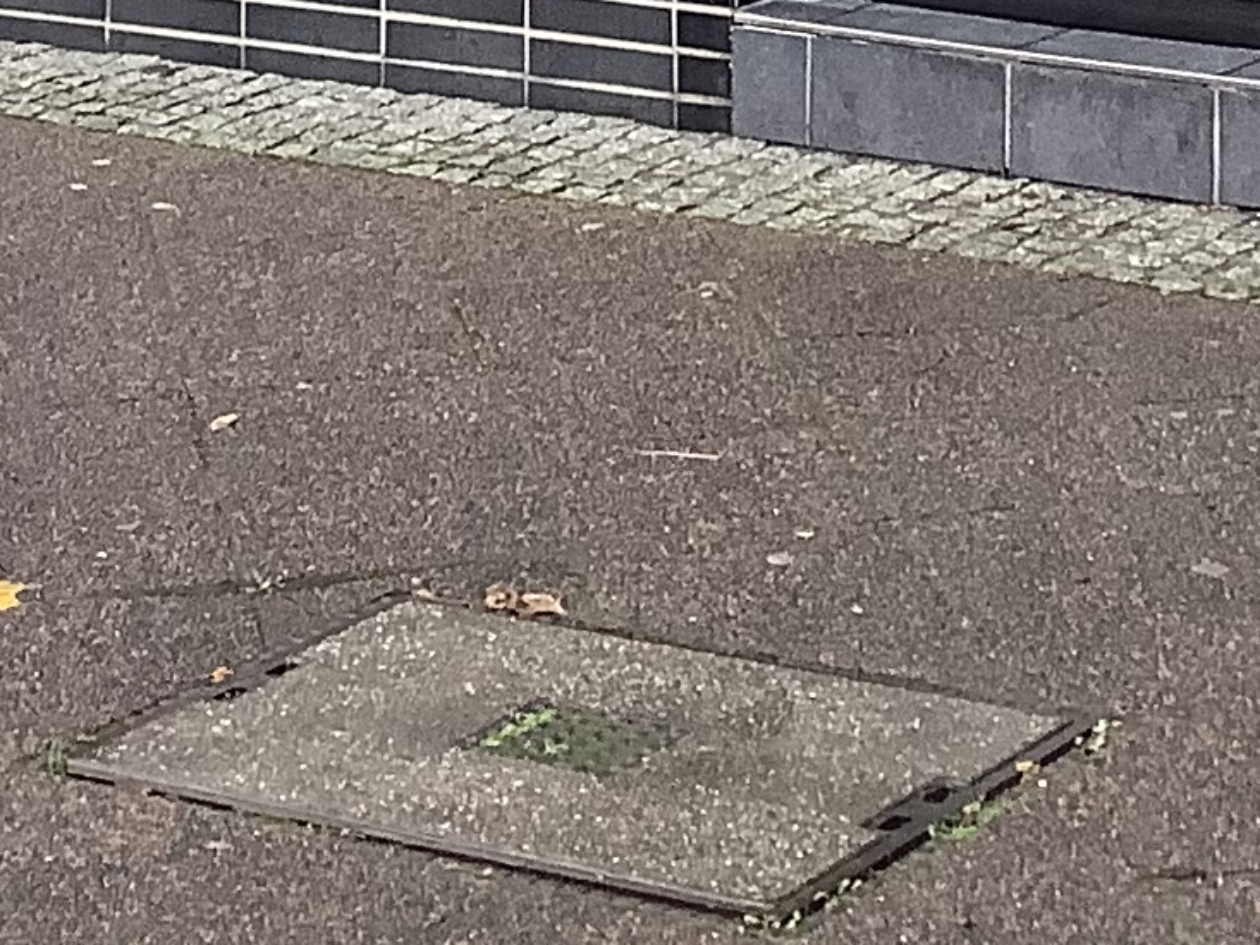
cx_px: 942
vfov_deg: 9.8
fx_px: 5024
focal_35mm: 138
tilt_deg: +2.2
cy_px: -1137
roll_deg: -0.8
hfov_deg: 14.2
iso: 50
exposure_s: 1/50
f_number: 2.4
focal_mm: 3.3
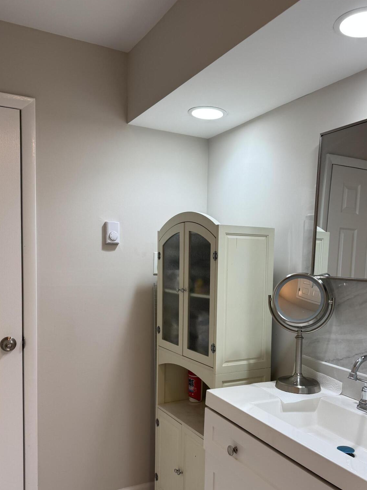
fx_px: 452
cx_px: 212
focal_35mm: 32
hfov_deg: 44.0
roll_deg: -1.4
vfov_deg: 56.4
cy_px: 291
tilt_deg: -4.3
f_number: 1.78
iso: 80
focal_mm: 6.76
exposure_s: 1/120
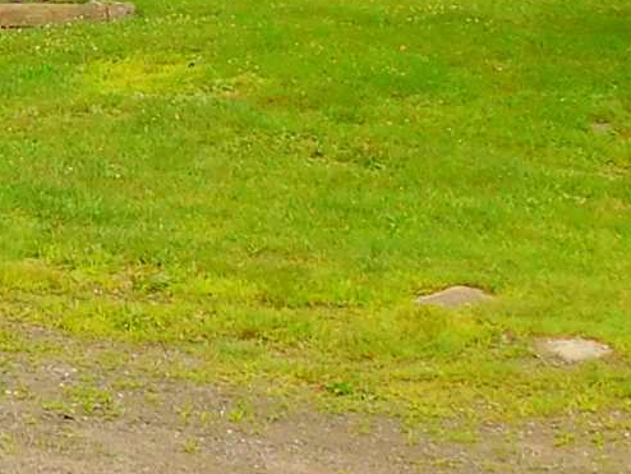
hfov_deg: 13.1
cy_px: -446
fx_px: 2608
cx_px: -285
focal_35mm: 143
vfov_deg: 9.7
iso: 125
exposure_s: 1/250
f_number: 3
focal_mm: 4
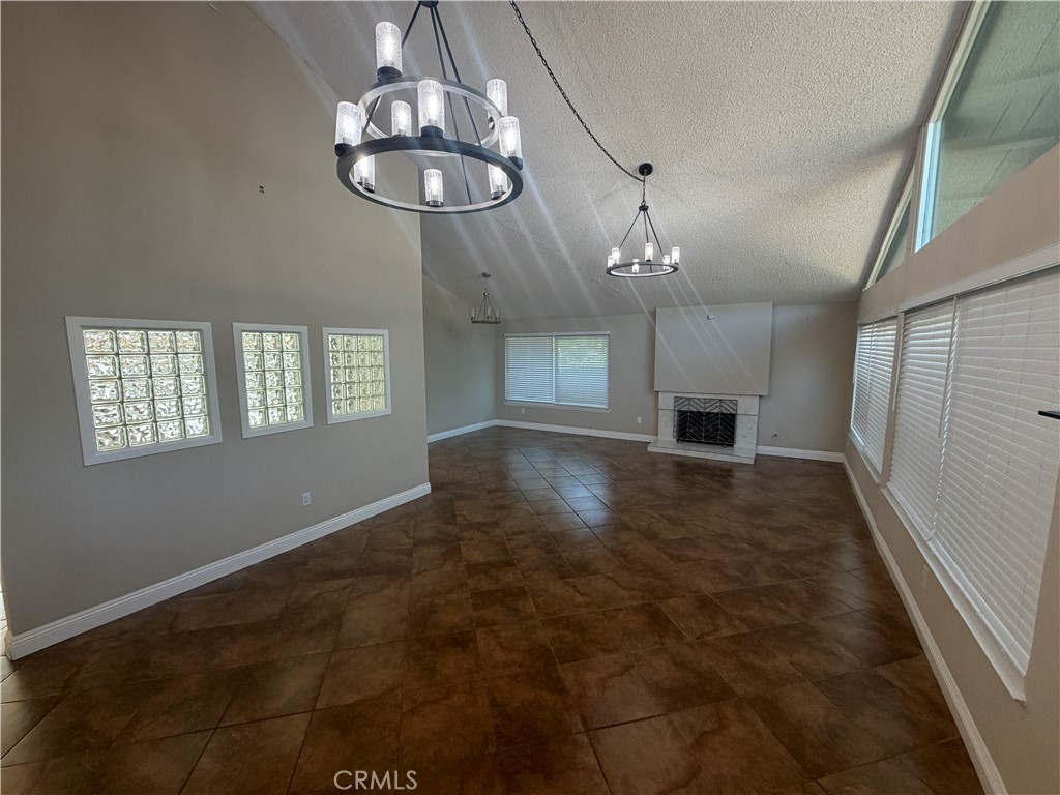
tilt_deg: -7.1
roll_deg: +0.0
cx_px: 530
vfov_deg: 85.7
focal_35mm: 14
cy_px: 398
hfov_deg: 102.1
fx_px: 429
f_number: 2.2
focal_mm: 2.22
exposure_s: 1/120
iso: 200
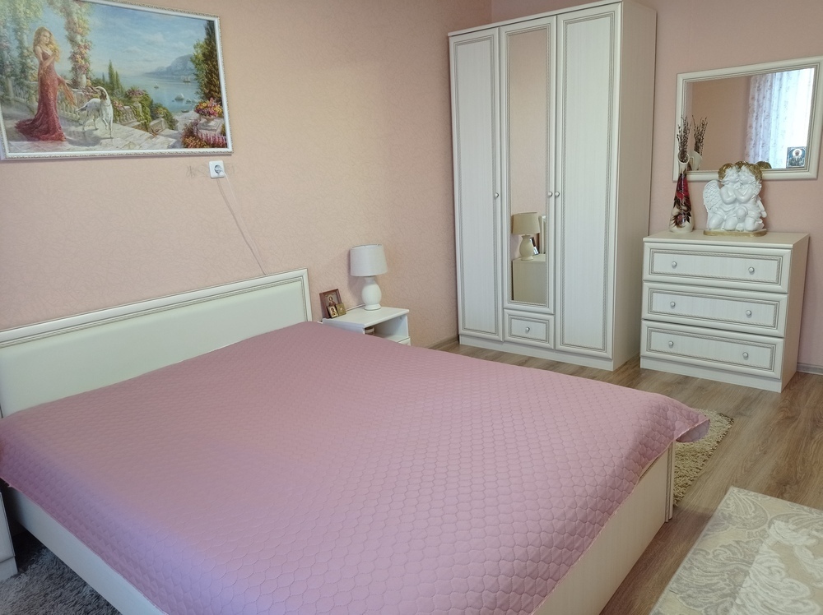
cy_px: 308
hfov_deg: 63.5
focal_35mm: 28
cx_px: 412
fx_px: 665
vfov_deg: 49.7
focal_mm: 4.74
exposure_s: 1/50
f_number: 1.79
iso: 196
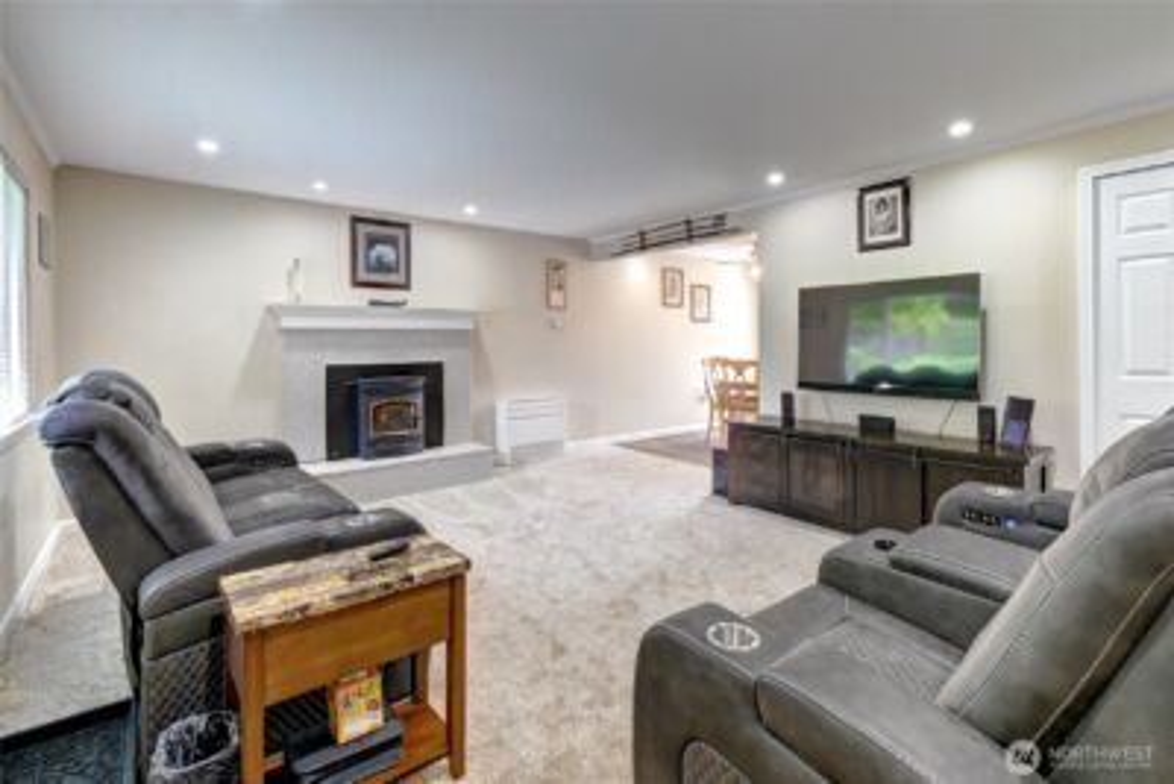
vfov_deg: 77.4
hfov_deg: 100.4
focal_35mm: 15
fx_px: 489
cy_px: 392
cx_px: 587
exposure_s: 1/5
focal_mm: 10
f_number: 11
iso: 3200
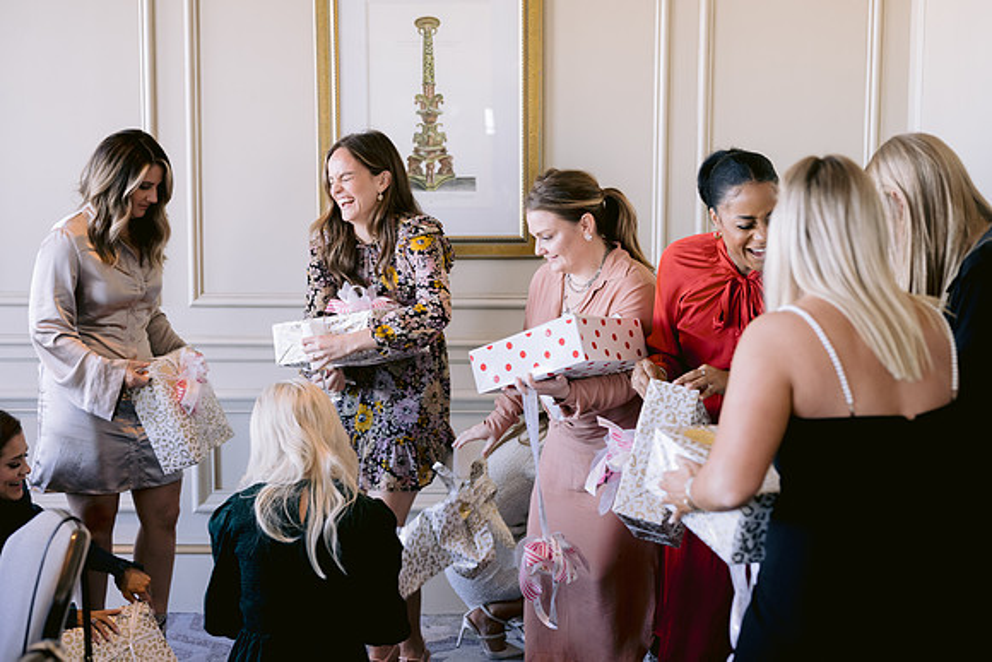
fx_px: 1429
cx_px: 496
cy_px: 324
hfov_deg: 38.3
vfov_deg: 26.1
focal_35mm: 52
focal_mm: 50
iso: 800
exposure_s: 1/200
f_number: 3.2
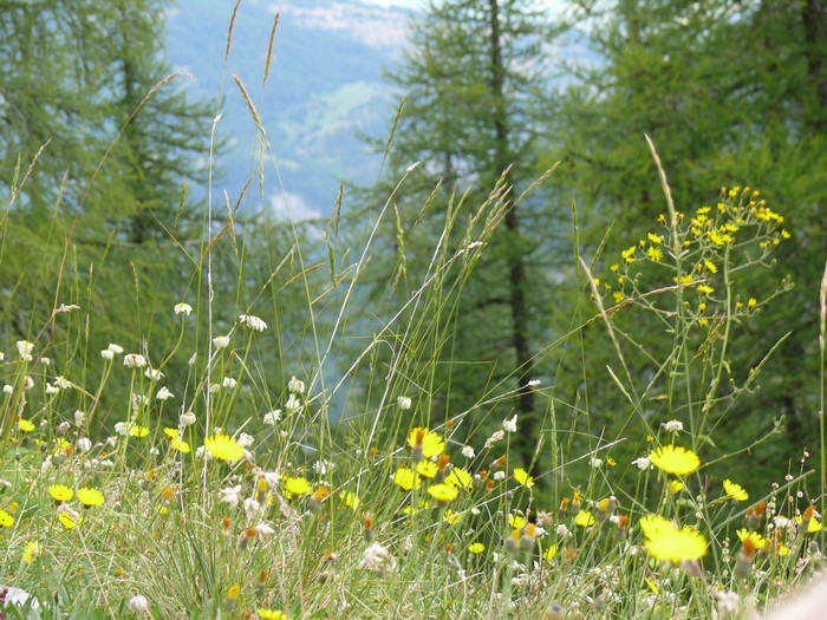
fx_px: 3082
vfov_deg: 11.5
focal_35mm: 129
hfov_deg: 15.3
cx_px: 414
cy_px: 310
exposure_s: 1/125
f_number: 4
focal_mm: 27.3
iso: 100
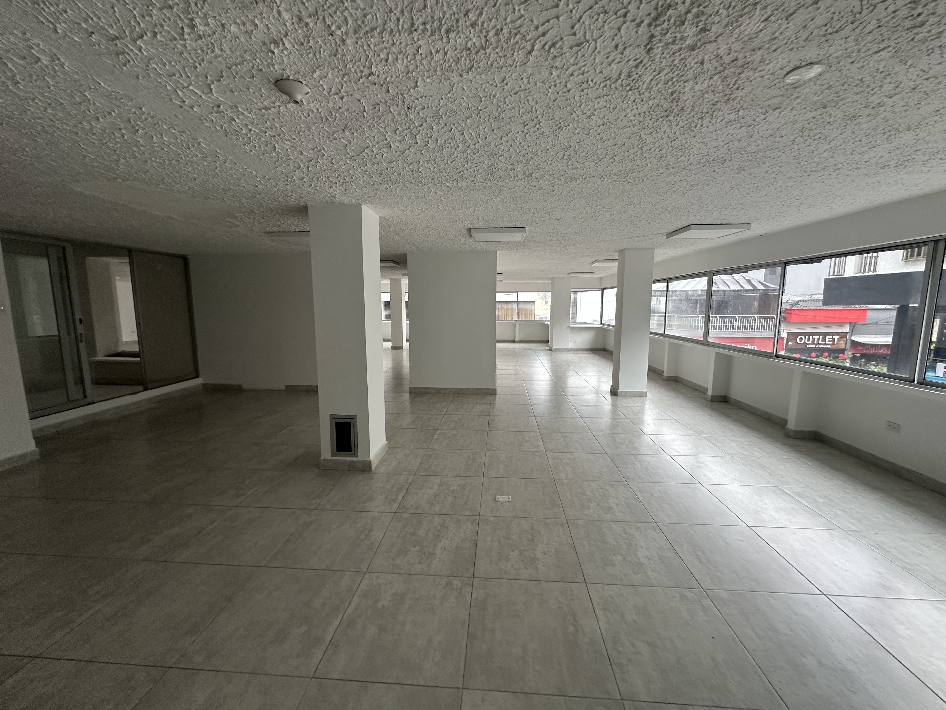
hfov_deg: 102.1
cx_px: 473
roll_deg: +0.2
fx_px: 383
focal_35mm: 14
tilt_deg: -8.8
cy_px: 355
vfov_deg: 85.7
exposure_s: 1/99
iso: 125
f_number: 2.2
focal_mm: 2.22
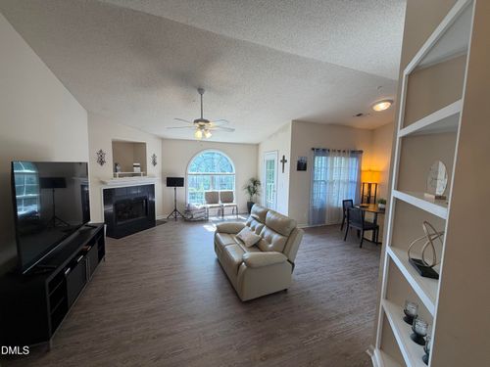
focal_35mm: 14
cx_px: 245
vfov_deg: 85.7
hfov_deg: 102.1
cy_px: 184
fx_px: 198
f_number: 2.2
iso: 125
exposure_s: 1/120
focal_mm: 2.22
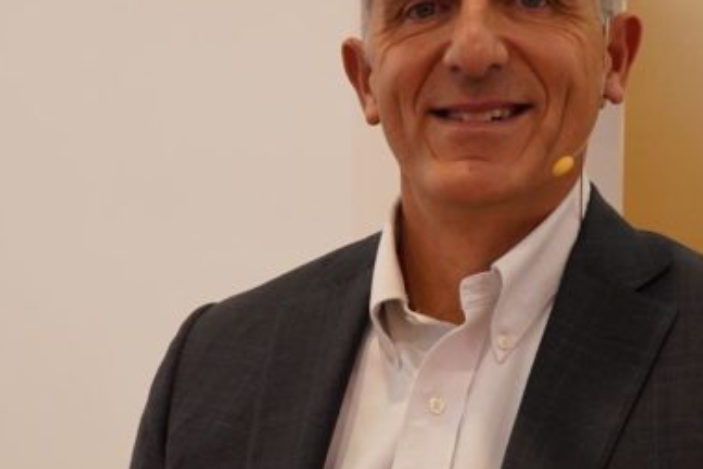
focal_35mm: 79
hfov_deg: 25.6
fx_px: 1543
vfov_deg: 17.3
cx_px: 410
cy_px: 250
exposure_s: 1/125
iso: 1250
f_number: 4.5
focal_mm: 26
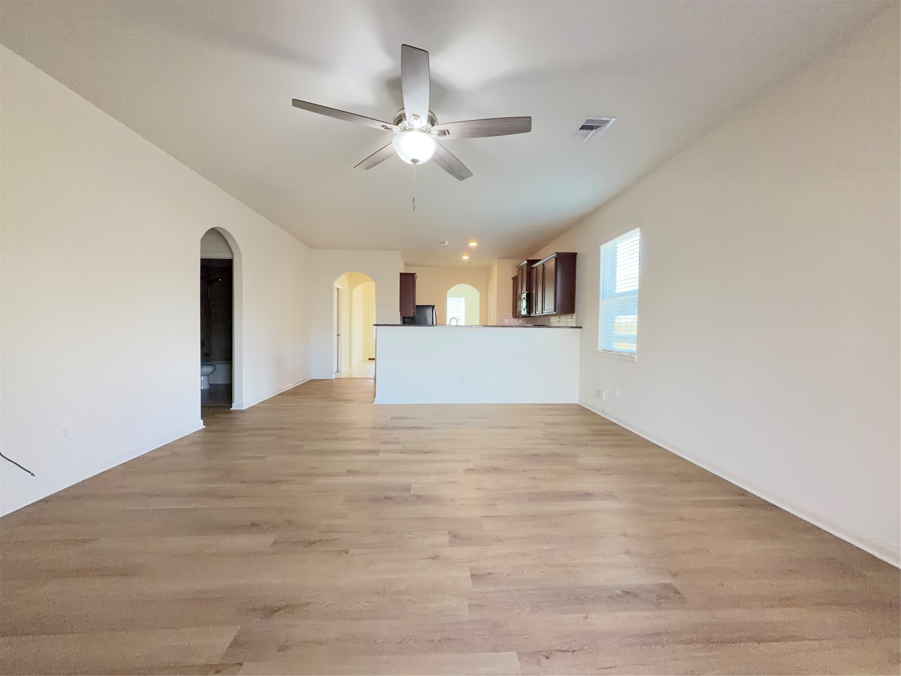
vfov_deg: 85.7
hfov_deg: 102.1
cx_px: 450
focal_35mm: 14
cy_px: 338
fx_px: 364
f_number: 2.2
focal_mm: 2.22
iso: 400
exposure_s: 1/60
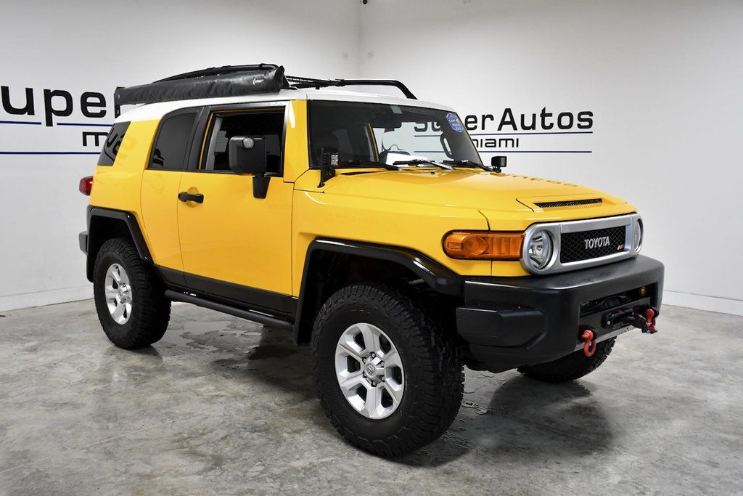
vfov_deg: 38.9
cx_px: 372
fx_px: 702
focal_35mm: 34
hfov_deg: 55.8
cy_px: 248
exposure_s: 1/640
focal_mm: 23
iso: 2500
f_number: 4.5
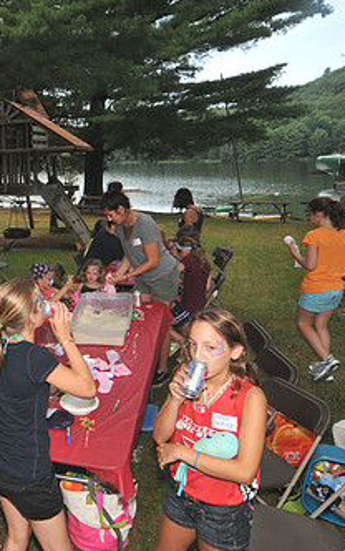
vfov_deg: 59.5
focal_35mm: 32
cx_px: -25
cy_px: 251
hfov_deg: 34.6
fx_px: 481
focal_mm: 12
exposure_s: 1/250
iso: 640
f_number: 13
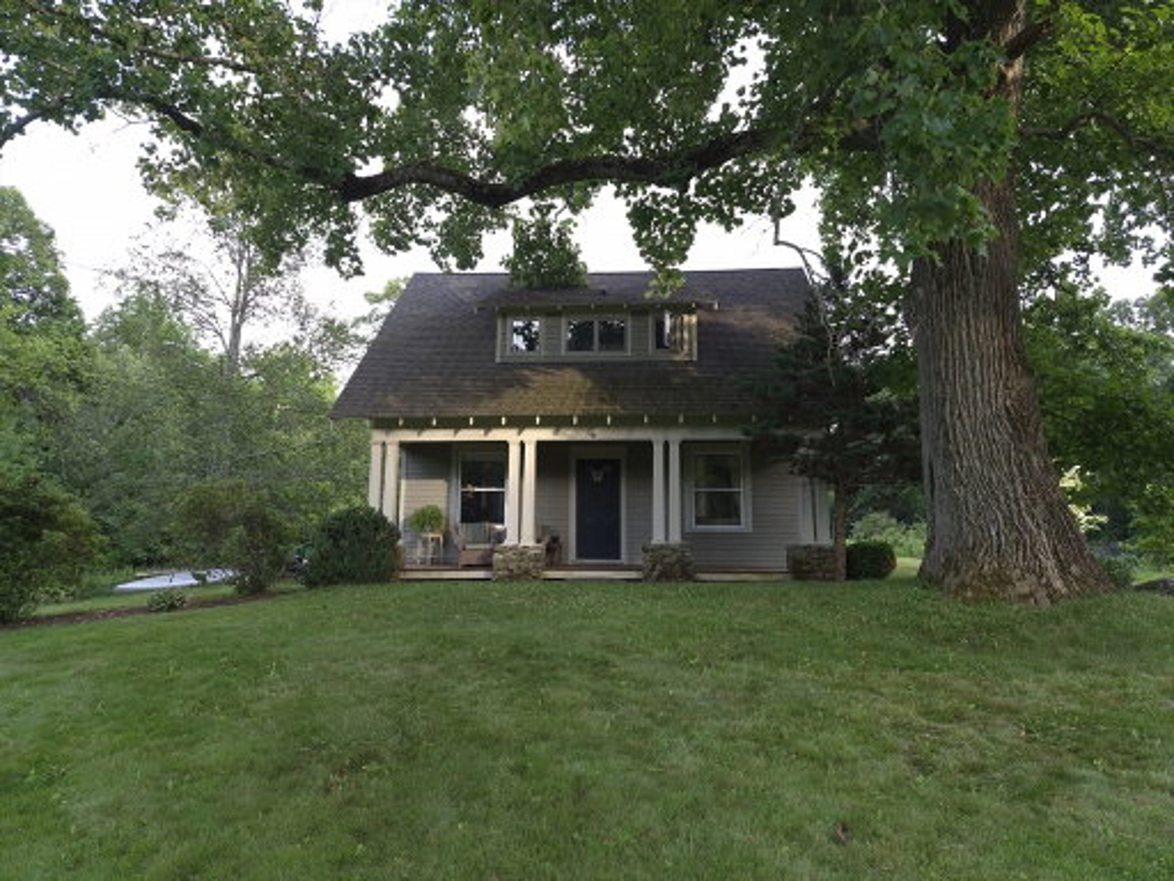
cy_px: 440
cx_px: 587
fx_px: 780
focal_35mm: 23
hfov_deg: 73.9
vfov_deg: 58.9
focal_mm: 5.4
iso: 40
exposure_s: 1/137
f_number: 1.8
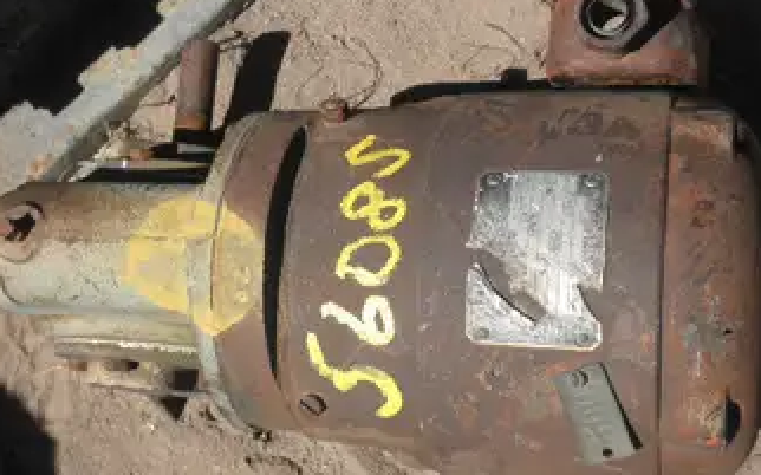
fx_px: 1202
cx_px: 300
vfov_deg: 22.3
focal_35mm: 58
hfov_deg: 35.0
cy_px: 234
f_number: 9.6
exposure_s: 1/125
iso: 64
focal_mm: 7.9
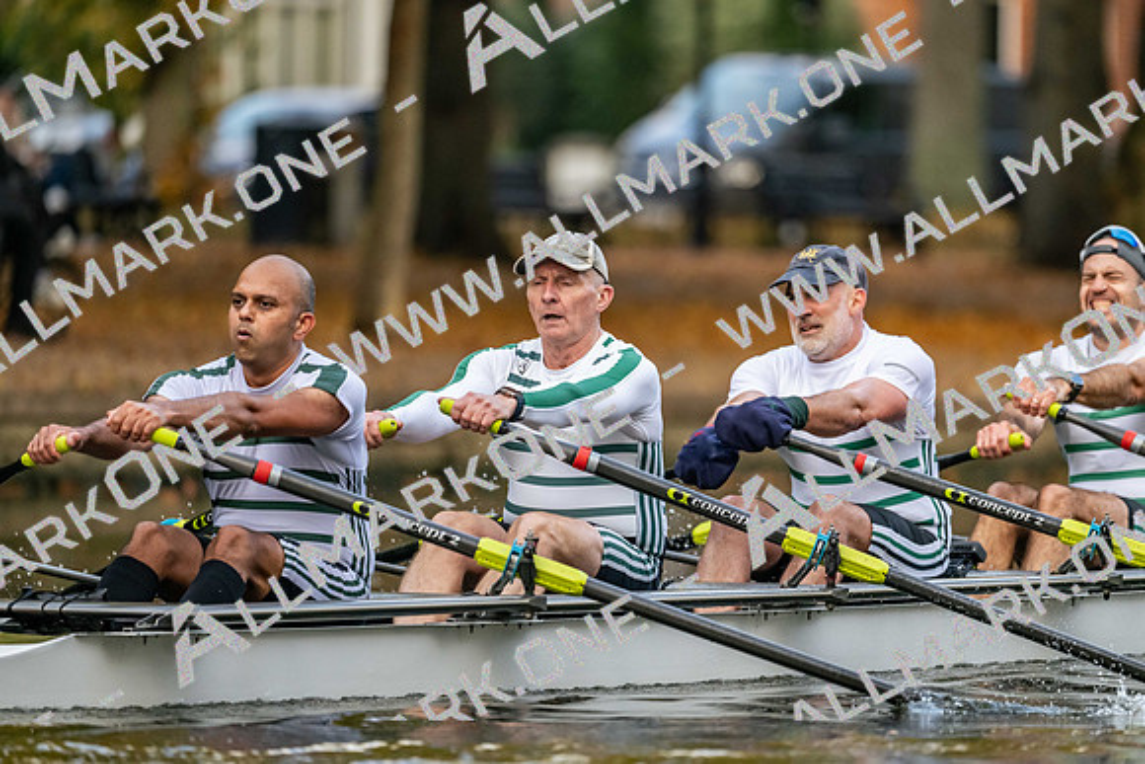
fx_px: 12725
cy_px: 382
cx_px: 572
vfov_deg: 3.4
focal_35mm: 400
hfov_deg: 5.2
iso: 3200
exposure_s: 1/2500
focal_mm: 400
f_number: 4.5
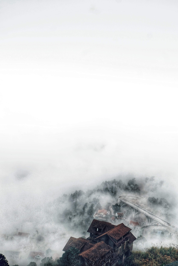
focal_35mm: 48
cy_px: 133
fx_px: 356
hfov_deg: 28.1
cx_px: 89
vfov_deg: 41.1
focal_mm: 32.5
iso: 200
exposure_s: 1/170
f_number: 8
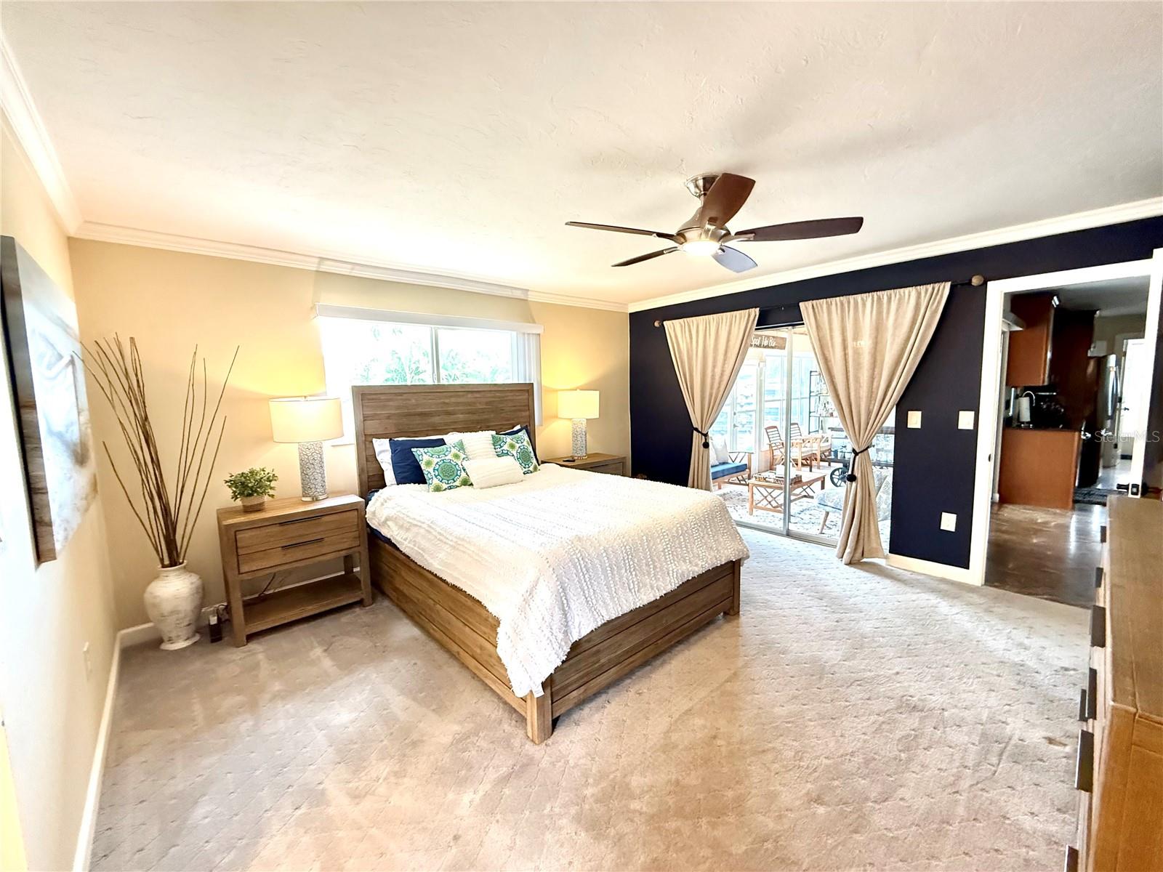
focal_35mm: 14
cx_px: 582
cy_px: 436
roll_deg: +1.0
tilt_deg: -5.6
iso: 640
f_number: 2.2
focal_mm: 2.22
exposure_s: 1/60
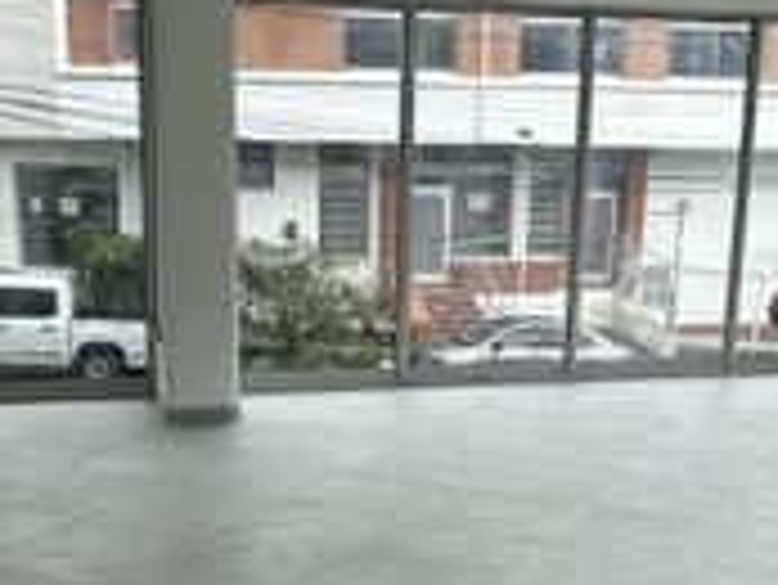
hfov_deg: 35.5
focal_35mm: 54
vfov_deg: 26.6
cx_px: 349
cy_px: 459
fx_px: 1215
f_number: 2.2
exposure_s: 1/654
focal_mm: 2.22
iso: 40
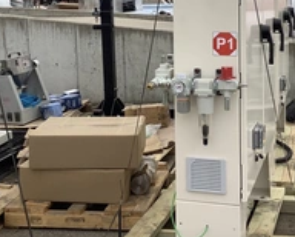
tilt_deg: -3.5
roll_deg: +1.1
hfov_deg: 29.8
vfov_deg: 23.8
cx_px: 189
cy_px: 37
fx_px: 551
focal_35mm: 63
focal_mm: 3.3
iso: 25
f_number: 2.4
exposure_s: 1/1031
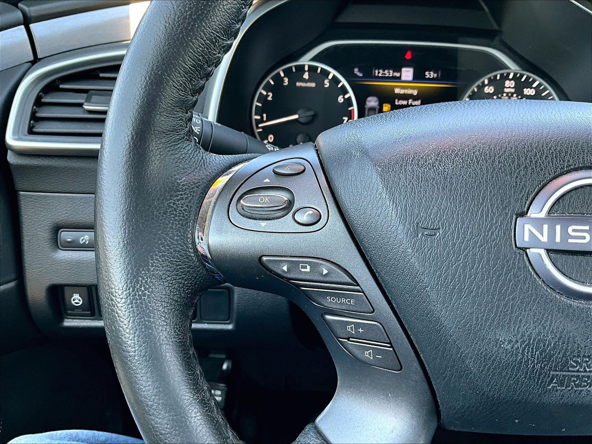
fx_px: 496
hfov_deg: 61.7
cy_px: 222
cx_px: 296
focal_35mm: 29
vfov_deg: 48.2
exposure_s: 1/90
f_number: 1.8
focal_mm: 3
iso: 64
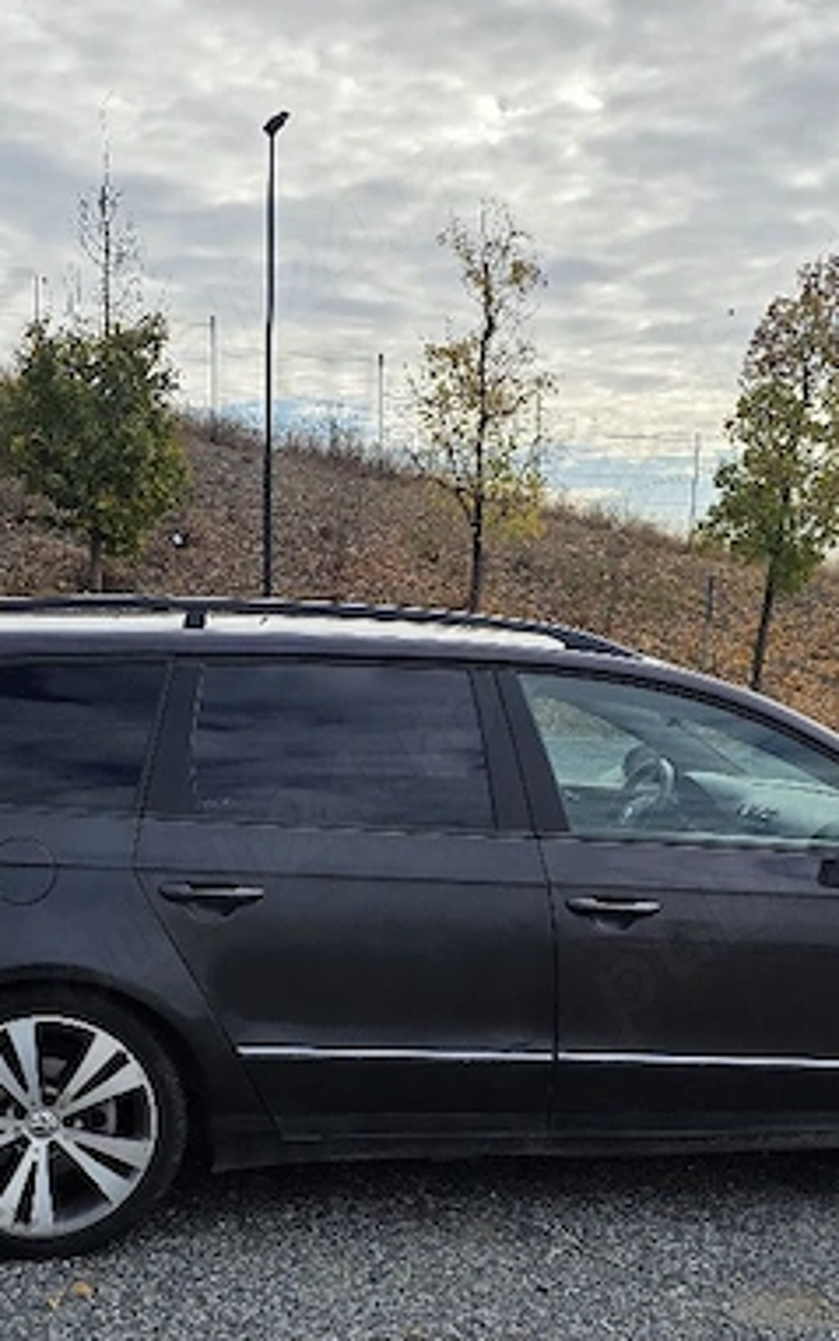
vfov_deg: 38.9
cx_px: 411
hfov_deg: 25.4
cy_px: 934
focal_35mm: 51
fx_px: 1864
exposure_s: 1/10000
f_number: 1.7
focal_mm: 6.3
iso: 80
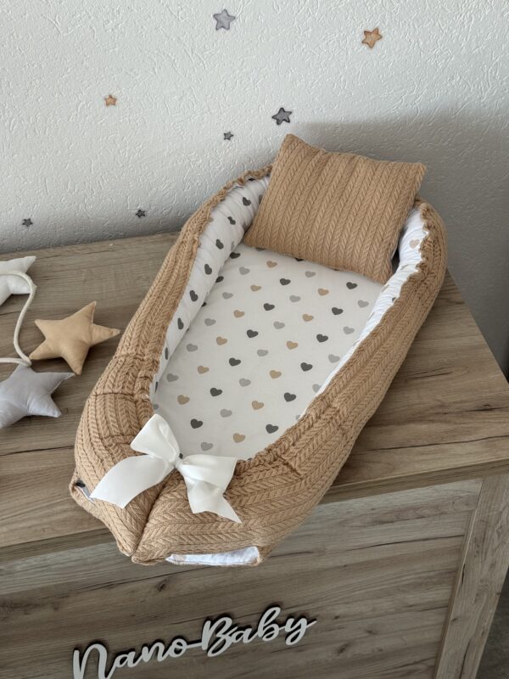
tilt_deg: -43.7
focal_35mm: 48
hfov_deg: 30.3
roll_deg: +1.2
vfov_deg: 39.7
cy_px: 340
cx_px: 254
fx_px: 941
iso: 50
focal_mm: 6.76
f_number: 1.78
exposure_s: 1/121
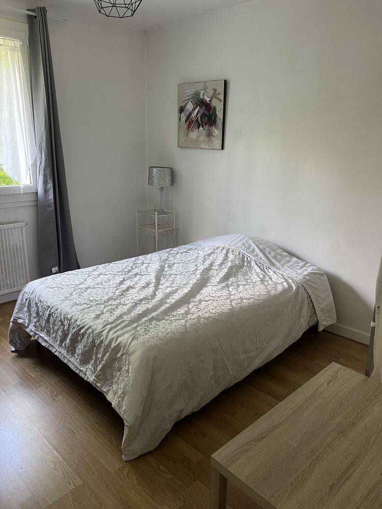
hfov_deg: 53.1
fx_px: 383
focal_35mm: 26
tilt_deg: -15.9
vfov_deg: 67.3
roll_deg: -1.8
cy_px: 254
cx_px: 191
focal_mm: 5.7
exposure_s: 1/79
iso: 125
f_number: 1.5
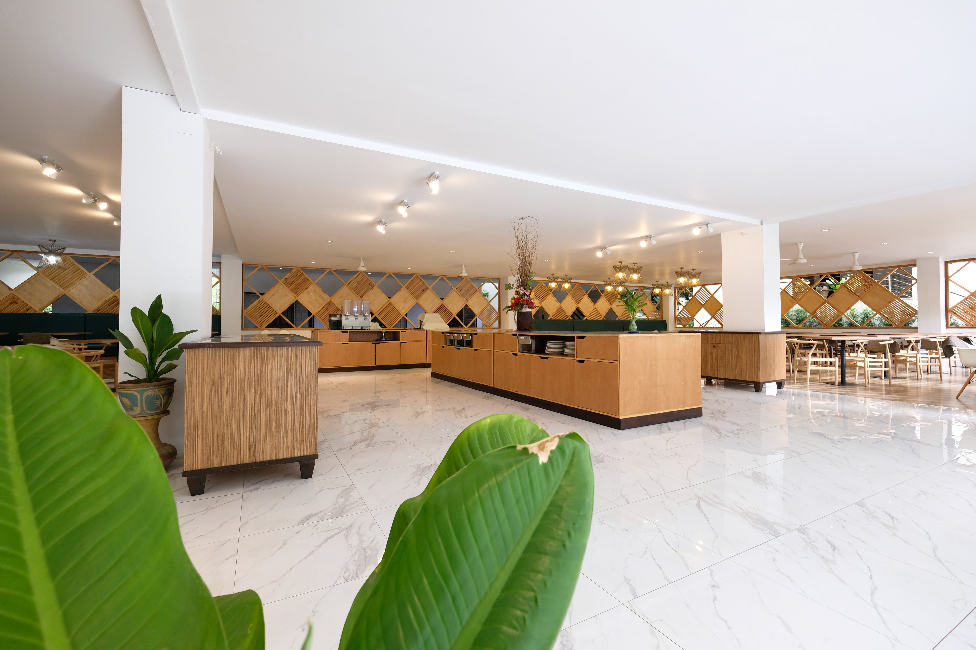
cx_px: 488
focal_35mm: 15
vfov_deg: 77.3
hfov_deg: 100.4
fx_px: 407
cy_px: 325
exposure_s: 1/15
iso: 640
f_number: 5
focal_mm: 10
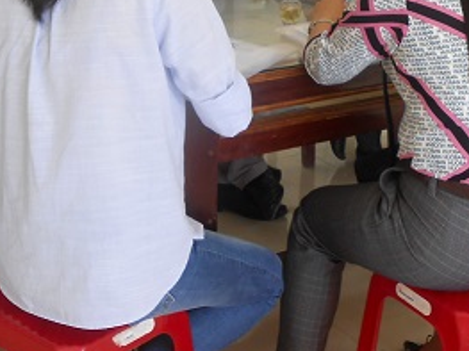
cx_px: 285
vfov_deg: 17.8
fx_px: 1070
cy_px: -60
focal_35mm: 79
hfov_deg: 24.7
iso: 80
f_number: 3.8
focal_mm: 5.3
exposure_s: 1/40
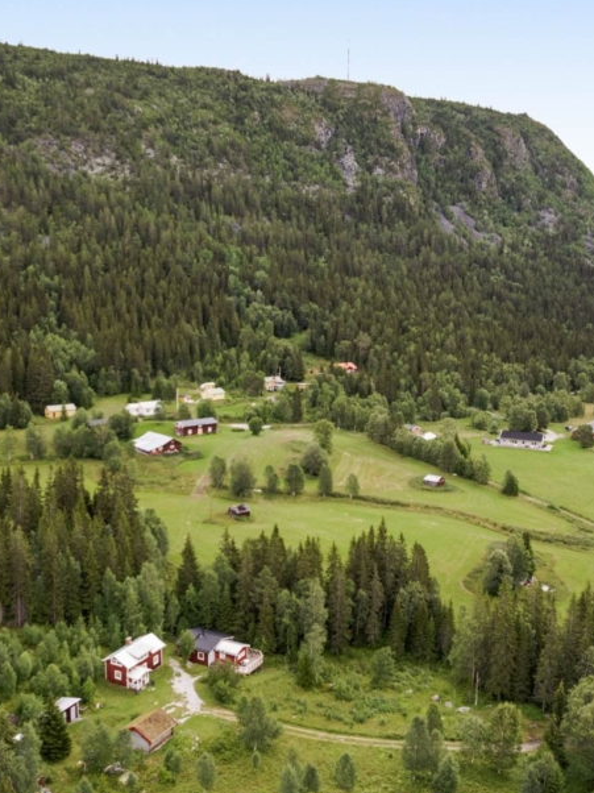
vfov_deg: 51.4
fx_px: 824
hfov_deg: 39.5
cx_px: 256
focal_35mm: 36
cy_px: 409
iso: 100
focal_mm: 8.38
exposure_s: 1/350
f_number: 2.8
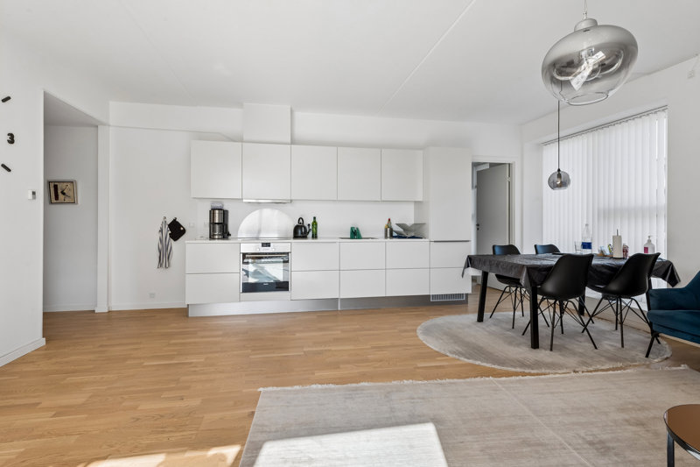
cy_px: 234
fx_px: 350
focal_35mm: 18
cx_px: 350
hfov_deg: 90.0
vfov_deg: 67.4
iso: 400
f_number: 13
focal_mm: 18
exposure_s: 1/50
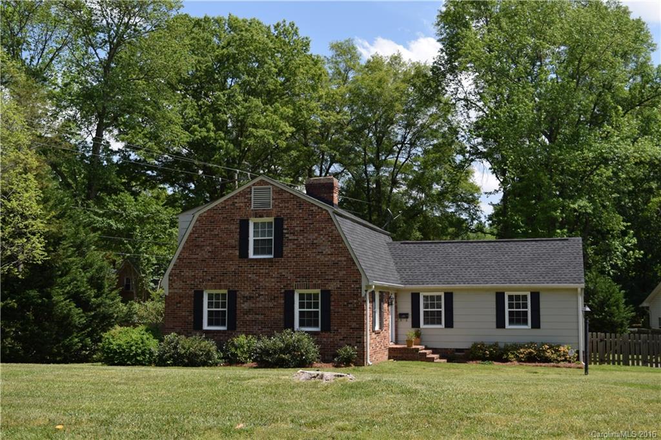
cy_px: 220
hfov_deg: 46.4
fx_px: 771
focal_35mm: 42
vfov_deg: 31.9
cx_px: 330
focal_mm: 28
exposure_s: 1/1250
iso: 200
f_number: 5.6
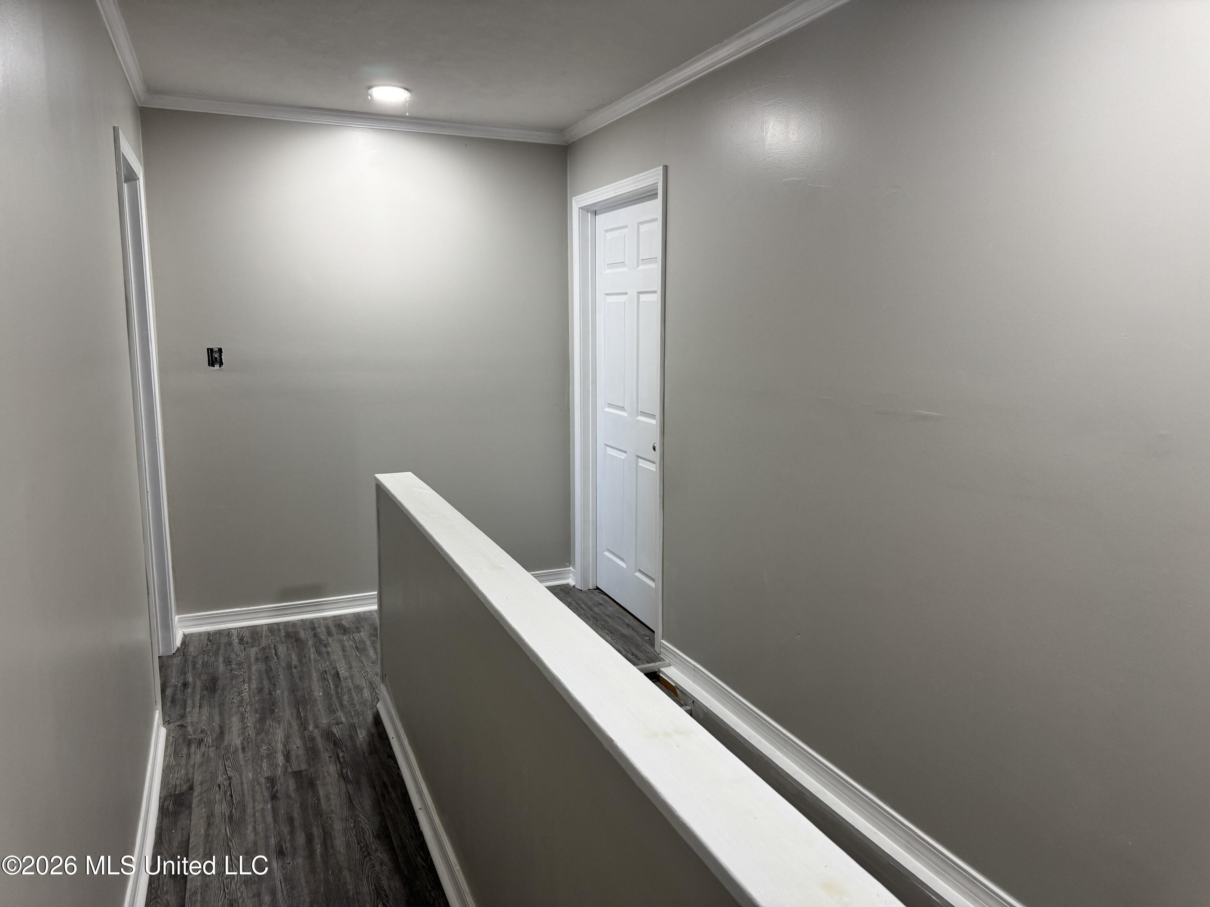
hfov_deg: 71.6
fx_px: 839
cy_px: 454
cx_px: 605
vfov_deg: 56.8
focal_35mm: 24
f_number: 1.78
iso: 125
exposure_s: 1/60
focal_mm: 6.76
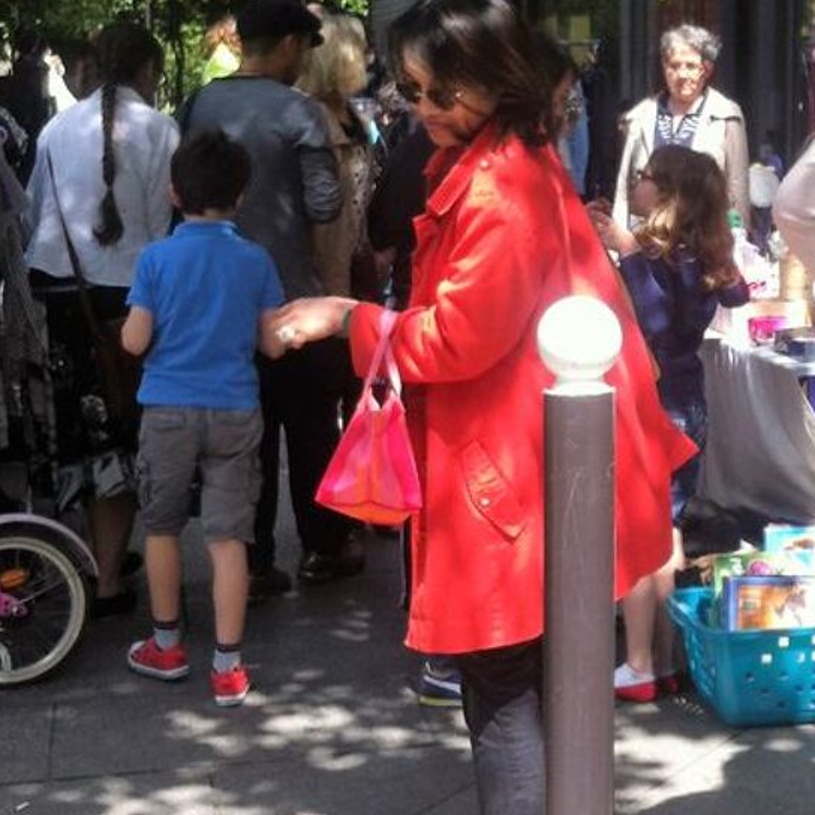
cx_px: 688
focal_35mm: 76
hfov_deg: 22.4
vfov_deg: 22.7
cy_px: 282
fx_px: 2024
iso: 80
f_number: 2.8
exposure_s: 1/359
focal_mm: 3.85
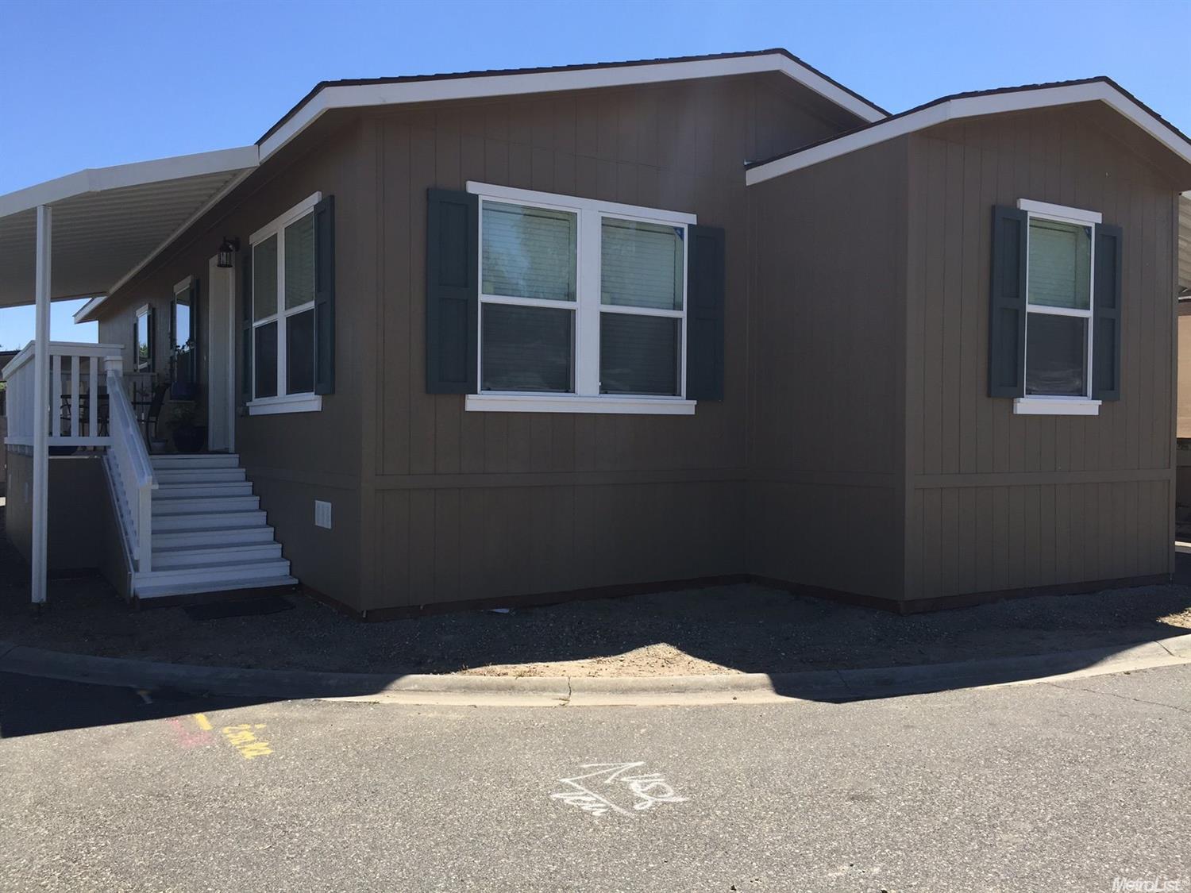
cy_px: 446
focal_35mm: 29
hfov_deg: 61.7
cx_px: 596
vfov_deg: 48.2
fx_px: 998
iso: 32
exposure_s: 1/1163
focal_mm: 4.15
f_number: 2.2
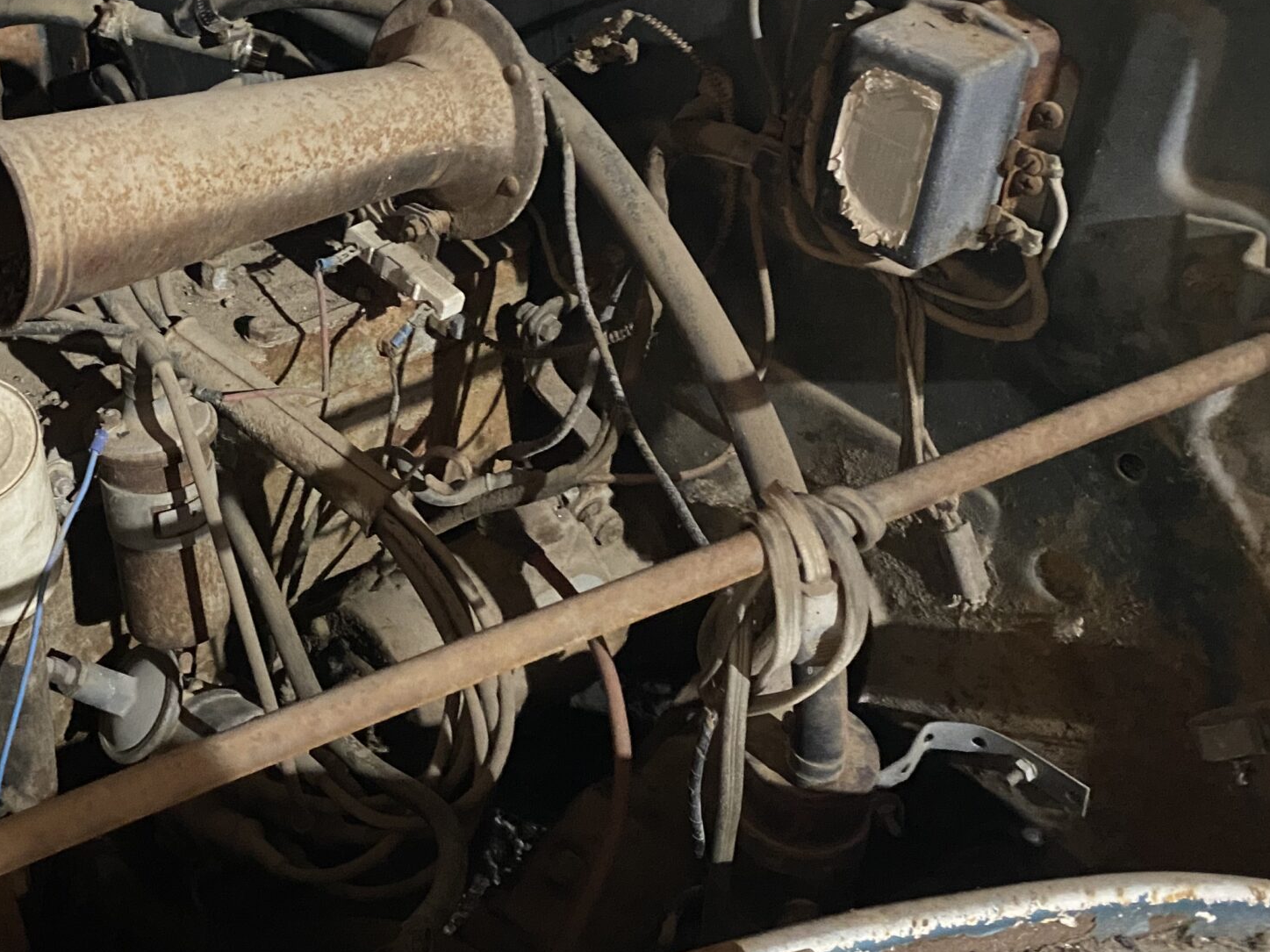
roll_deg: -0.4
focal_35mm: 46
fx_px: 1688
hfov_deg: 39.3
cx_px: 221
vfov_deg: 31.3
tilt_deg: -34.4
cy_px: 338
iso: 1000
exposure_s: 1/30
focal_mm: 4.25
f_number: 1.8
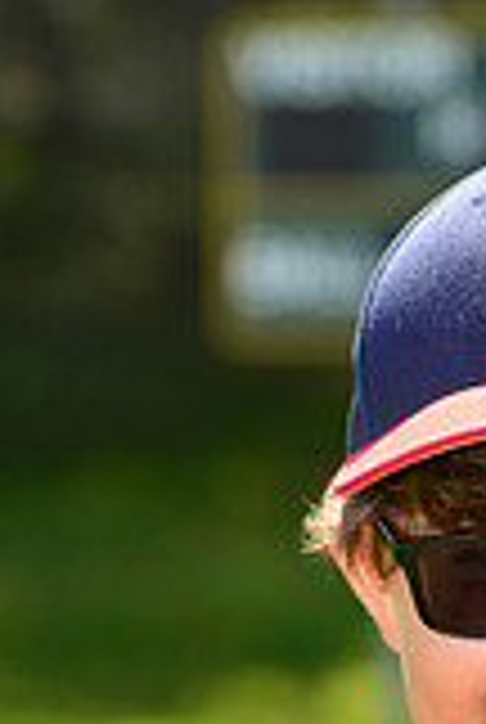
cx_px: 497
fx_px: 12339
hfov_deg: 2.3
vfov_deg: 3.3
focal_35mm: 612
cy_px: 1138
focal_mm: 170
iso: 200
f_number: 8
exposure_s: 1/250
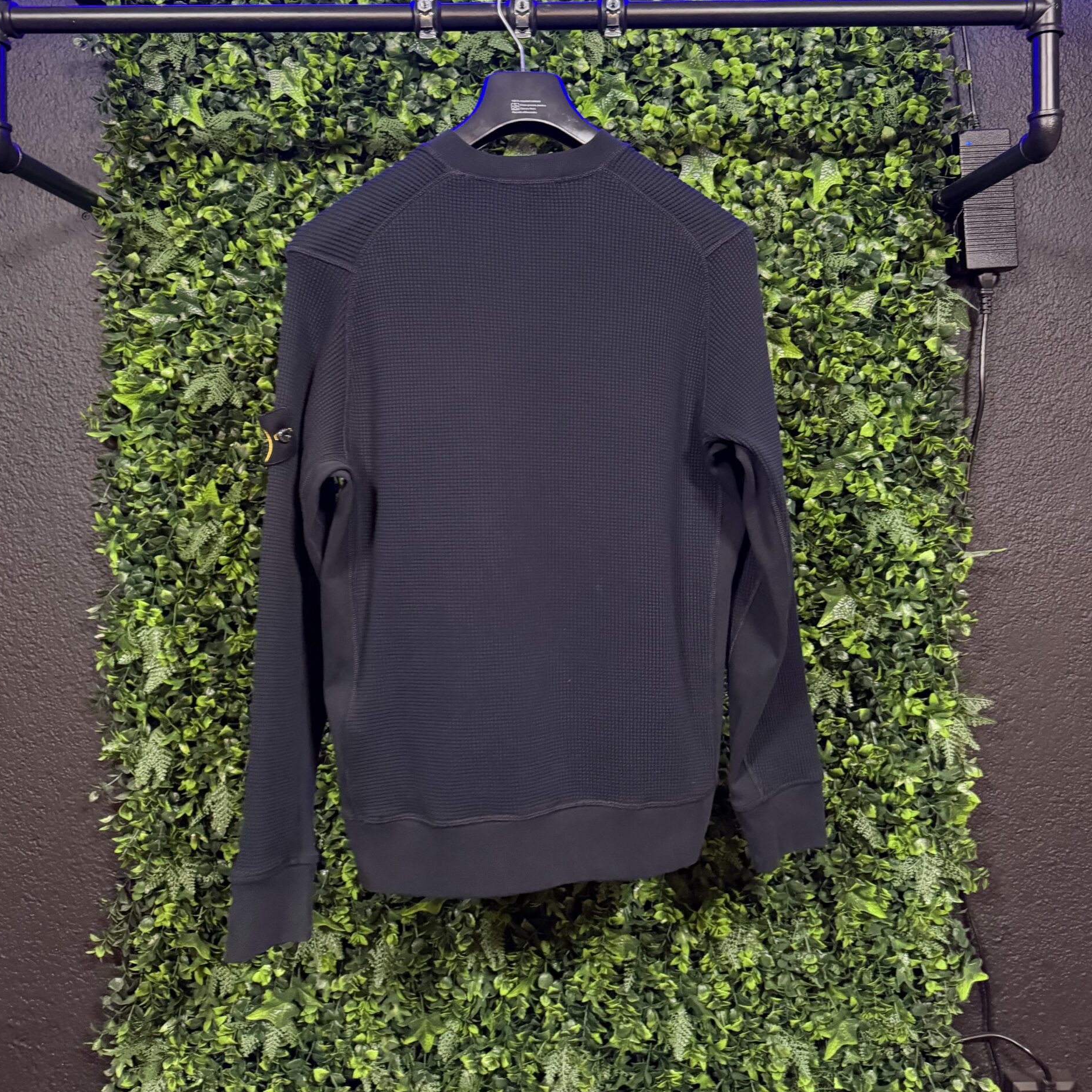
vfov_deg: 55.3
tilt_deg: +0.5
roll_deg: +0.7
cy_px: 455
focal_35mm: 29
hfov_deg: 55.6
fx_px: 1035
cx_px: 535
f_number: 1.78
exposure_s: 1/28
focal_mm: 6.76
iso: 1000
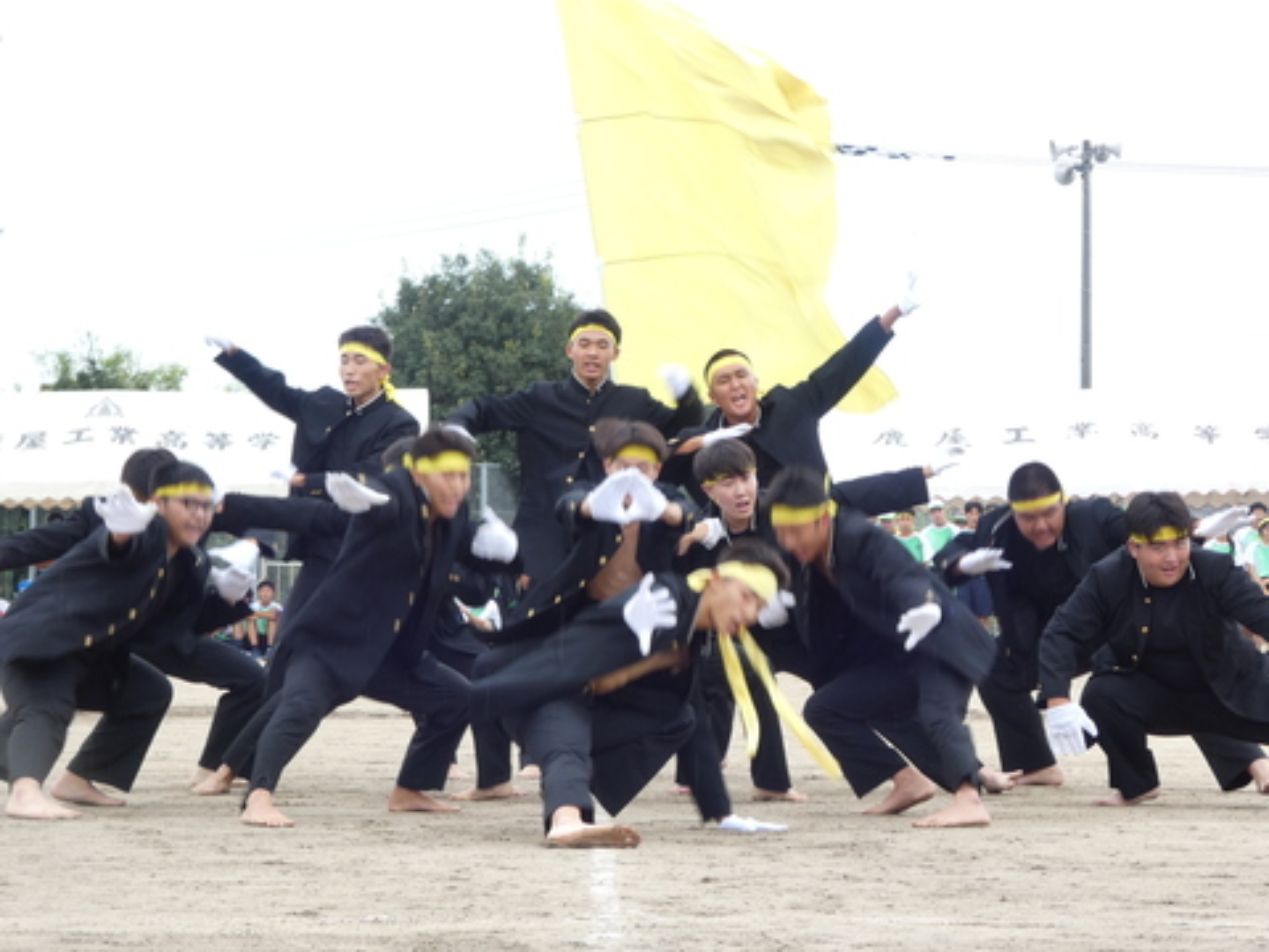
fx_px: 5389
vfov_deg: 10.1
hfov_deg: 13.4
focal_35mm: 147
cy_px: 476
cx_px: 634
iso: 100
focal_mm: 26.3
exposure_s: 1/80
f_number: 5.4
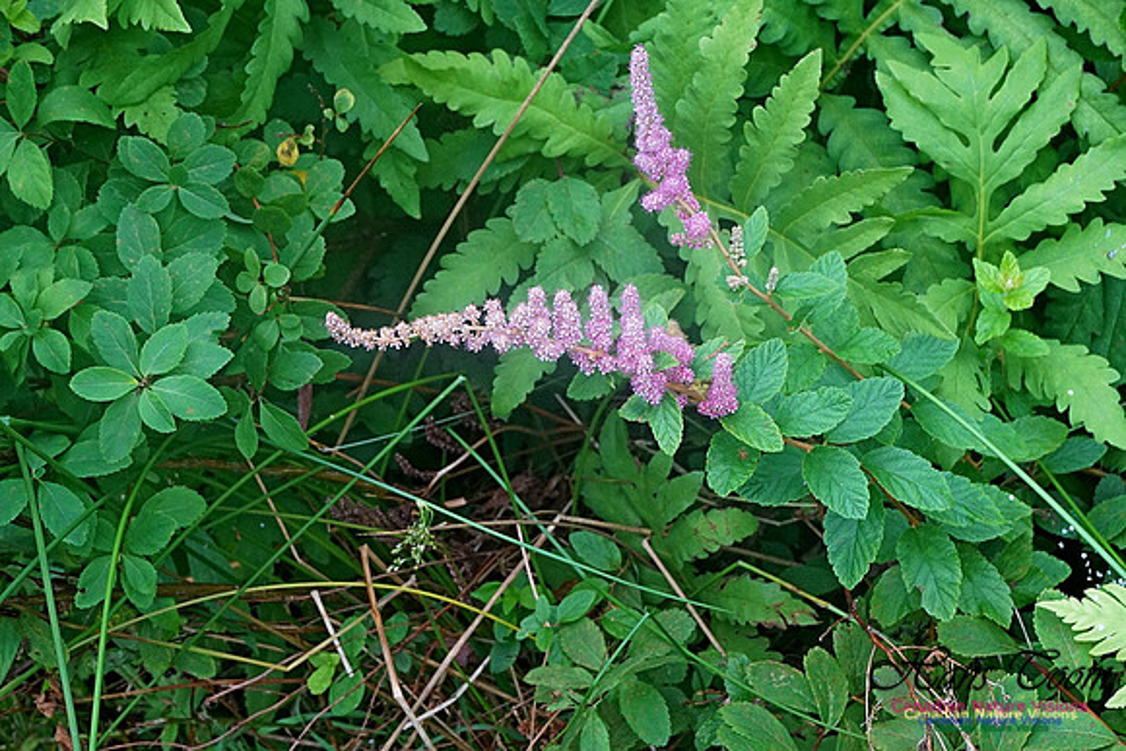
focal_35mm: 75
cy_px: 376
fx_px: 2346
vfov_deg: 18.2
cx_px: 563
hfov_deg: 27.0
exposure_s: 1/50
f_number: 13
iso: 1000
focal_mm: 50
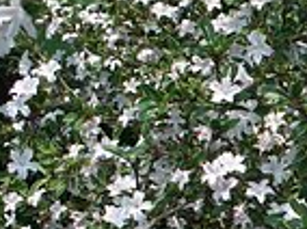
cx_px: 378
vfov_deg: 12.3
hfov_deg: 15.9
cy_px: 201
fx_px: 1054
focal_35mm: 119
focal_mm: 7.1
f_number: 4
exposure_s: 1/400
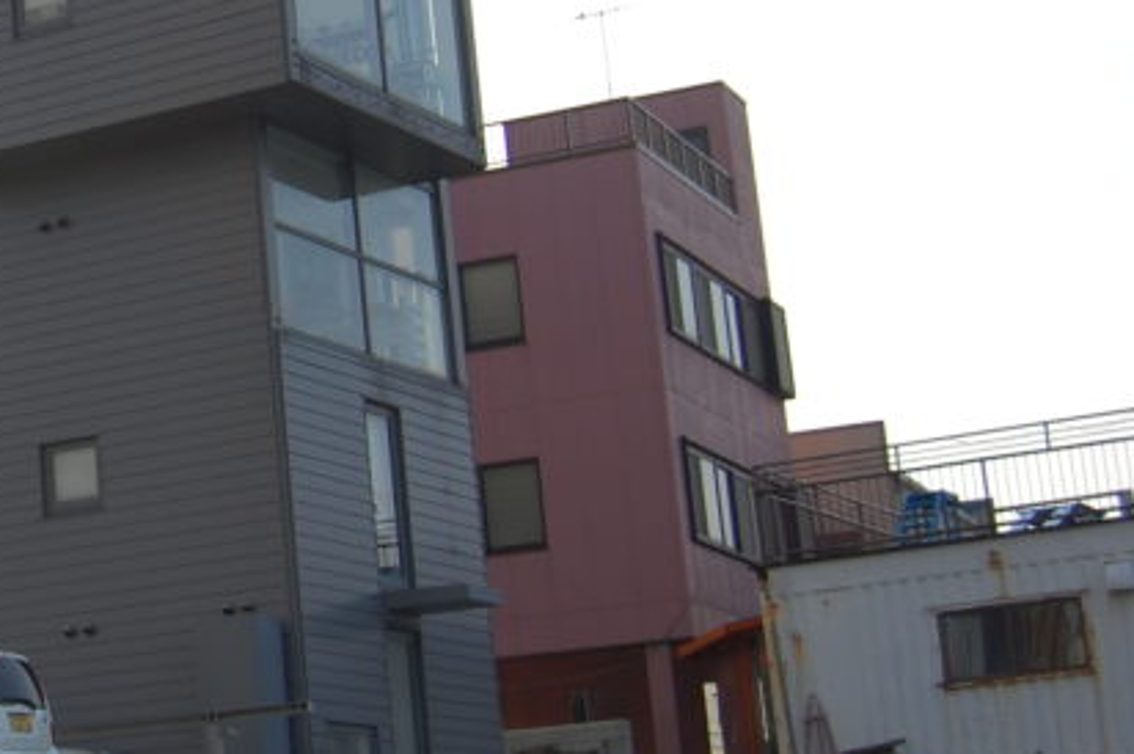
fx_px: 3053
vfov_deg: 14.0
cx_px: -173
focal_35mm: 97
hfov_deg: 19.9
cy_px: 139
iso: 200
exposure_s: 1/1250
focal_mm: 26
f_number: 5
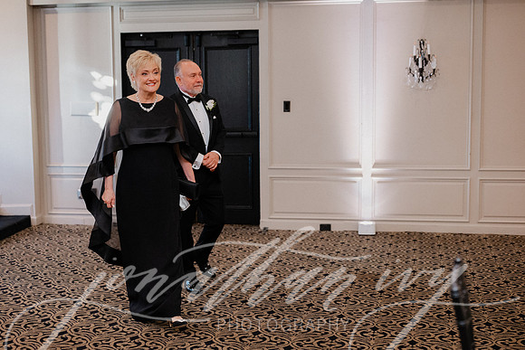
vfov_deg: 27.0
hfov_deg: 39.6
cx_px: 262
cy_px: 175
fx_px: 729
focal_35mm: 50
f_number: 2.8
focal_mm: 50
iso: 2500
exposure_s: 1/100
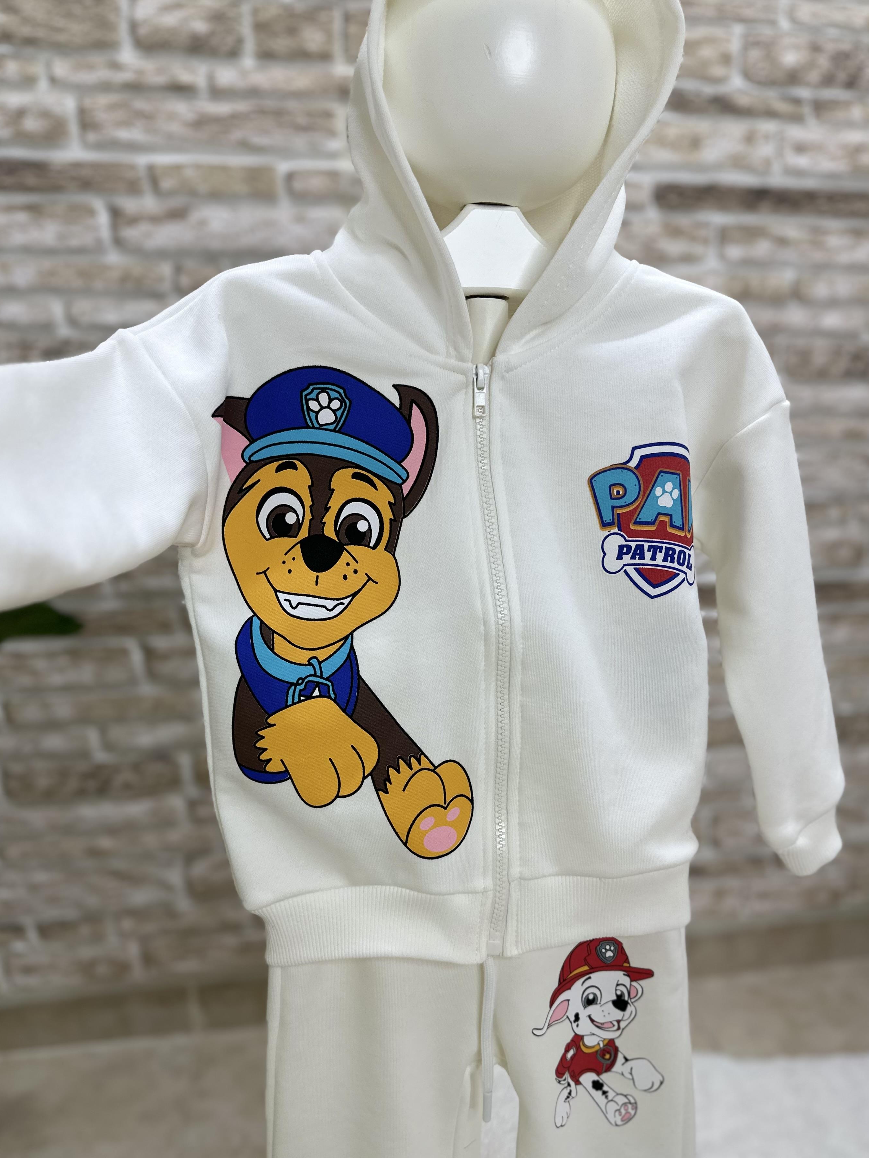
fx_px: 904
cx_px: 445
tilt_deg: -10.0
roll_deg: +0.7
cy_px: 625
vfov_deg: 65.2
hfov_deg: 51.3
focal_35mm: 27
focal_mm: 6.86
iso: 50
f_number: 1.78
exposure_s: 1/108
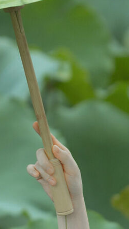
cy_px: 247
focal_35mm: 695
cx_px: 166
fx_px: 4222
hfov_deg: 1.7
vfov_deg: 3.1
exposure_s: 1/500
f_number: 2.8
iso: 100
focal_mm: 190
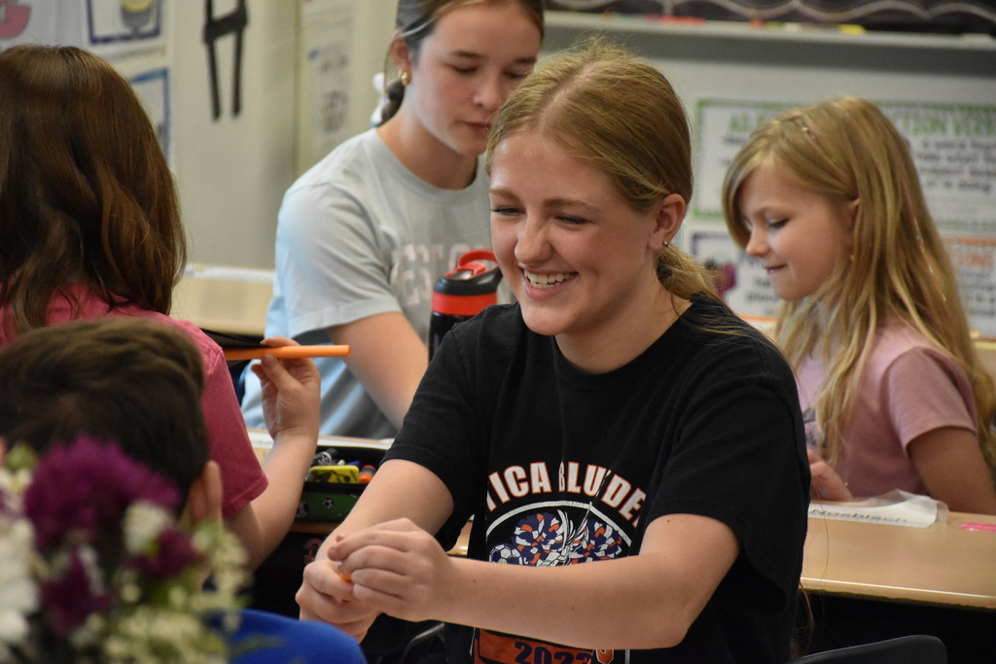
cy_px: 332
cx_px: 498
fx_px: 5063
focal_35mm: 183
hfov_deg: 11.2
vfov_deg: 7.5
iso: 5000
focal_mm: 122
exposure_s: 1/320
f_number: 5.6
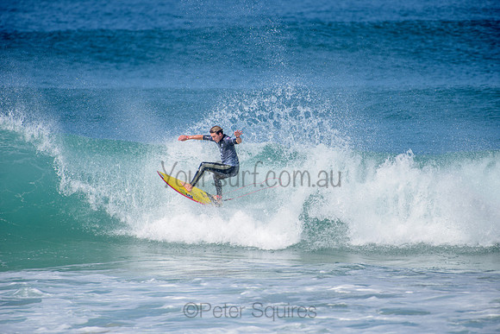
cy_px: 167
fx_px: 6946
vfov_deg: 2.8
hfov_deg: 4.1
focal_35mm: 500
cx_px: 250
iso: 160
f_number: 5.6
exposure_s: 1/2000
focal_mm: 500
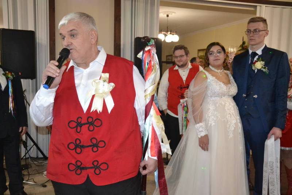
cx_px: 146
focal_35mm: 38
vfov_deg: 35.5
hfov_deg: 51.3
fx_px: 304
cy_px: 98
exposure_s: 1/60
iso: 3200
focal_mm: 25
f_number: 4
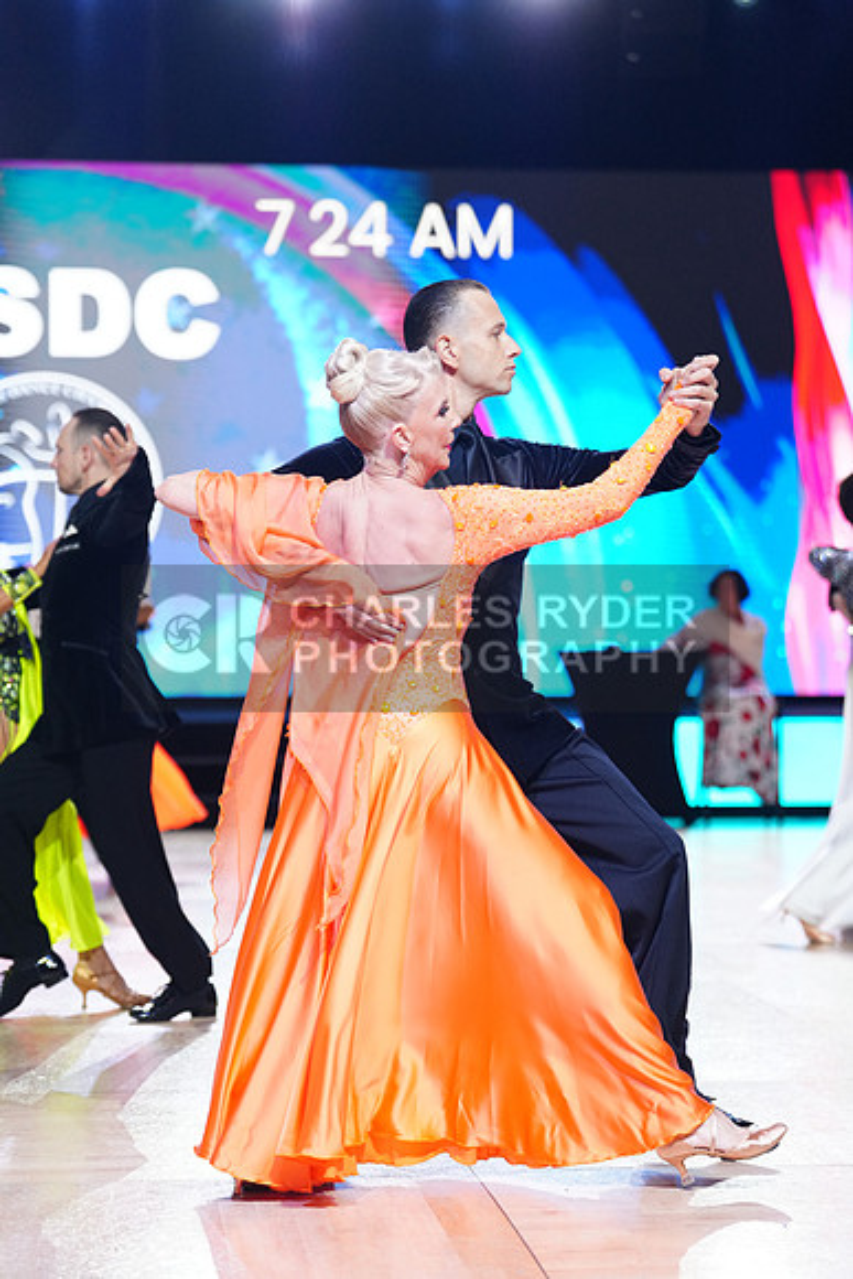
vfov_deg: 23.4
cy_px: 640
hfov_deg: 15.7
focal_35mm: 87
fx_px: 3090
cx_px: 426
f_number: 2.8
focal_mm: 87
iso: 2000
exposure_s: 1/500
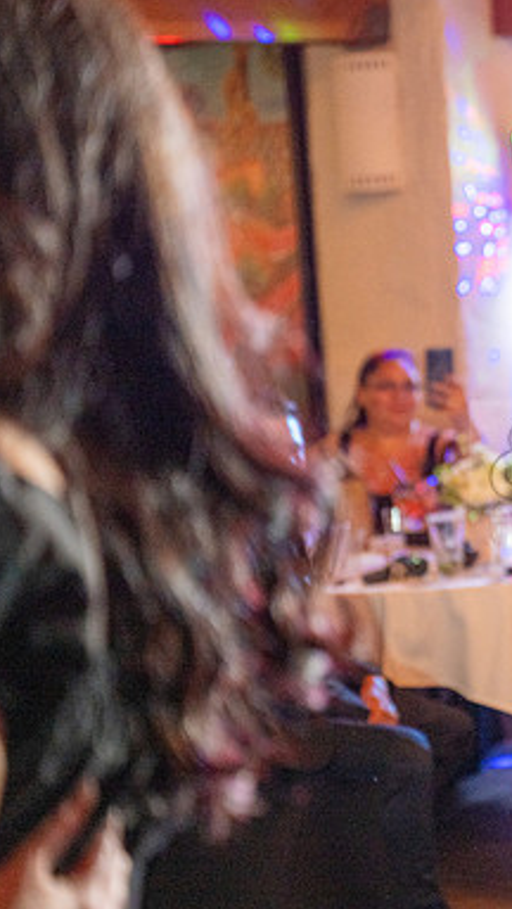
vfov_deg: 19.3
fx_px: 2674
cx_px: 676
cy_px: 457
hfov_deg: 10.7
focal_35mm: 111
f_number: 2.8
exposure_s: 1/160
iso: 1600
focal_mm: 70
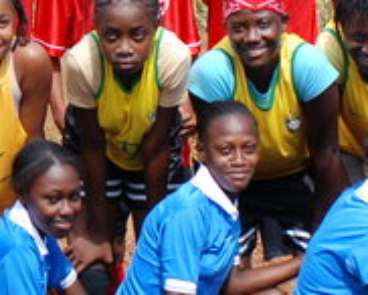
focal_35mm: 222
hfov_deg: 8.6
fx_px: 2420
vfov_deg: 7.0
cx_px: -53
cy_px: 124
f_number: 7.1
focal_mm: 28
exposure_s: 1/200
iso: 100
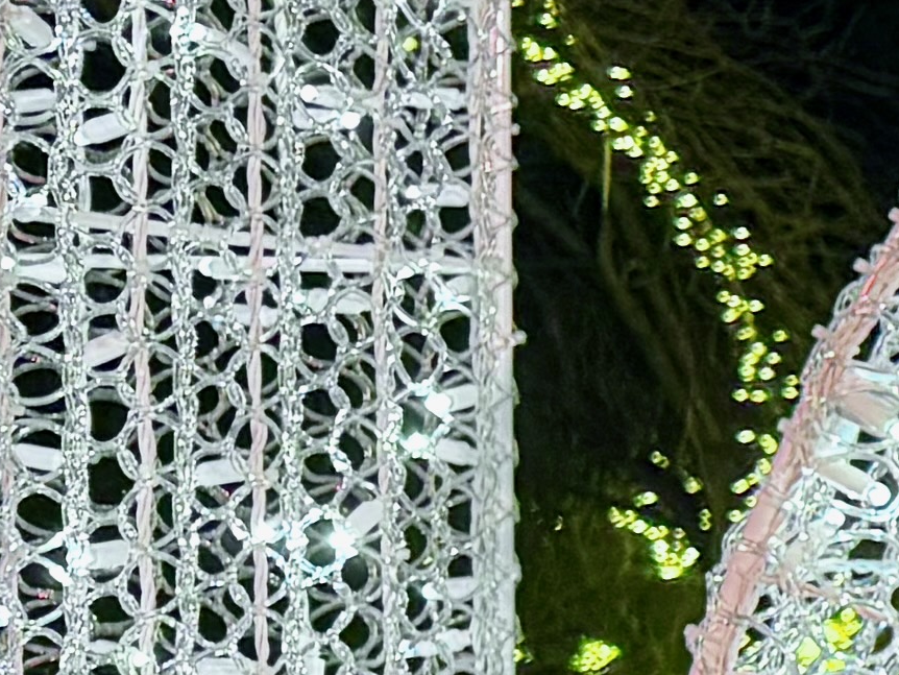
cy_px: 741
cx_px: 2957
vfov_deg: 9.3
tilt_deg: -2.1
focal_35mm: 159
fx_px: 4130
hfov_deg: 9.1
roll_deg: -0.4
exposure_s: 1/60
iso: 160
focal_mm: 6.76
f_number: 1.78
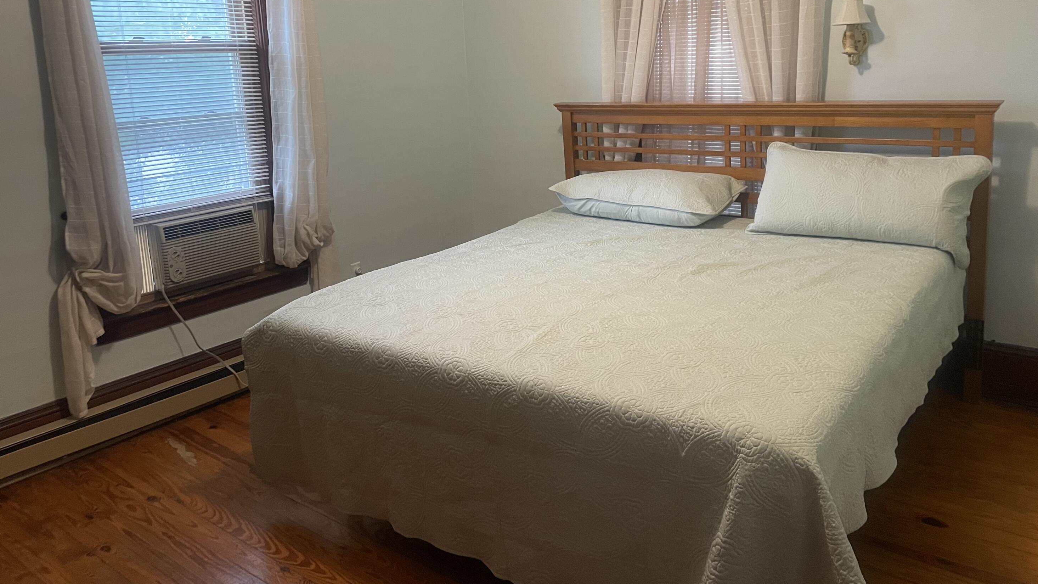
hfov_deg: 66.1
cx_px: 529
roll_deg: +2.0
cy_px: 201
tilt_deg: -10.9
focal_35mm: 29
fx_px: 798
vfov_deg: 39.8
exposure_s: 1/60
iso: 400
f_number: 1.6
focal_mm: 4.2
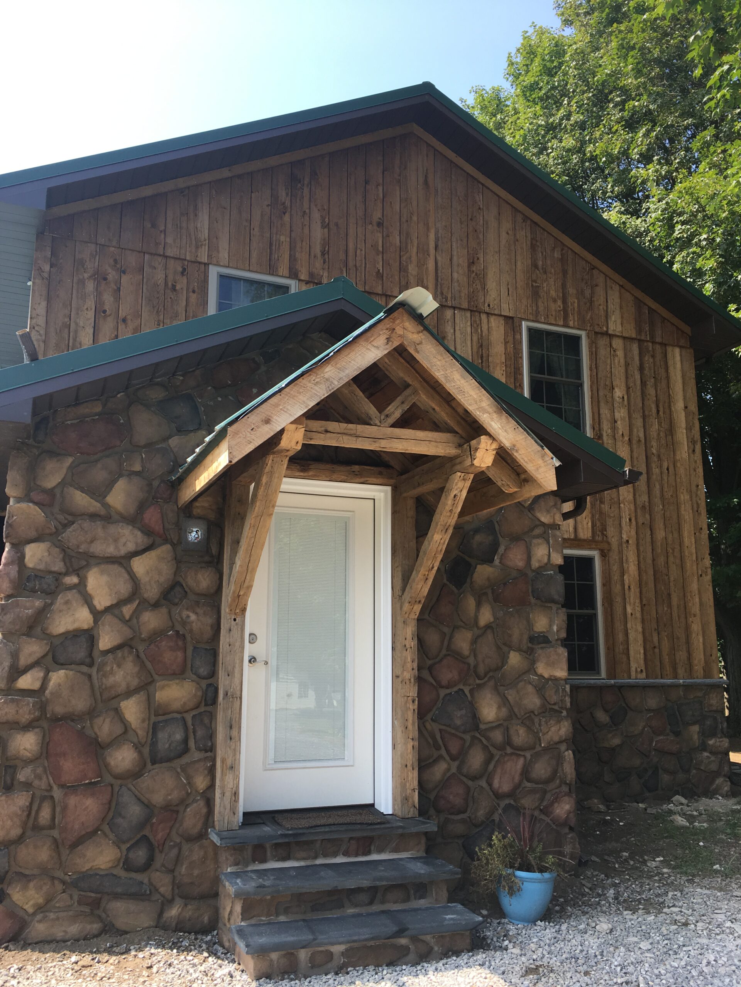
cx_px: 370
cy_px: 494
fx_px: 828
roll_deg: -0.4
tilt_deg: +11.4
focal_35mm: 29
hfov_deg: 48.2
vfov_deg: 61.7
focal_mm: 4.15
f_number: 2.2
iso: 25
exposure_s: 1/463
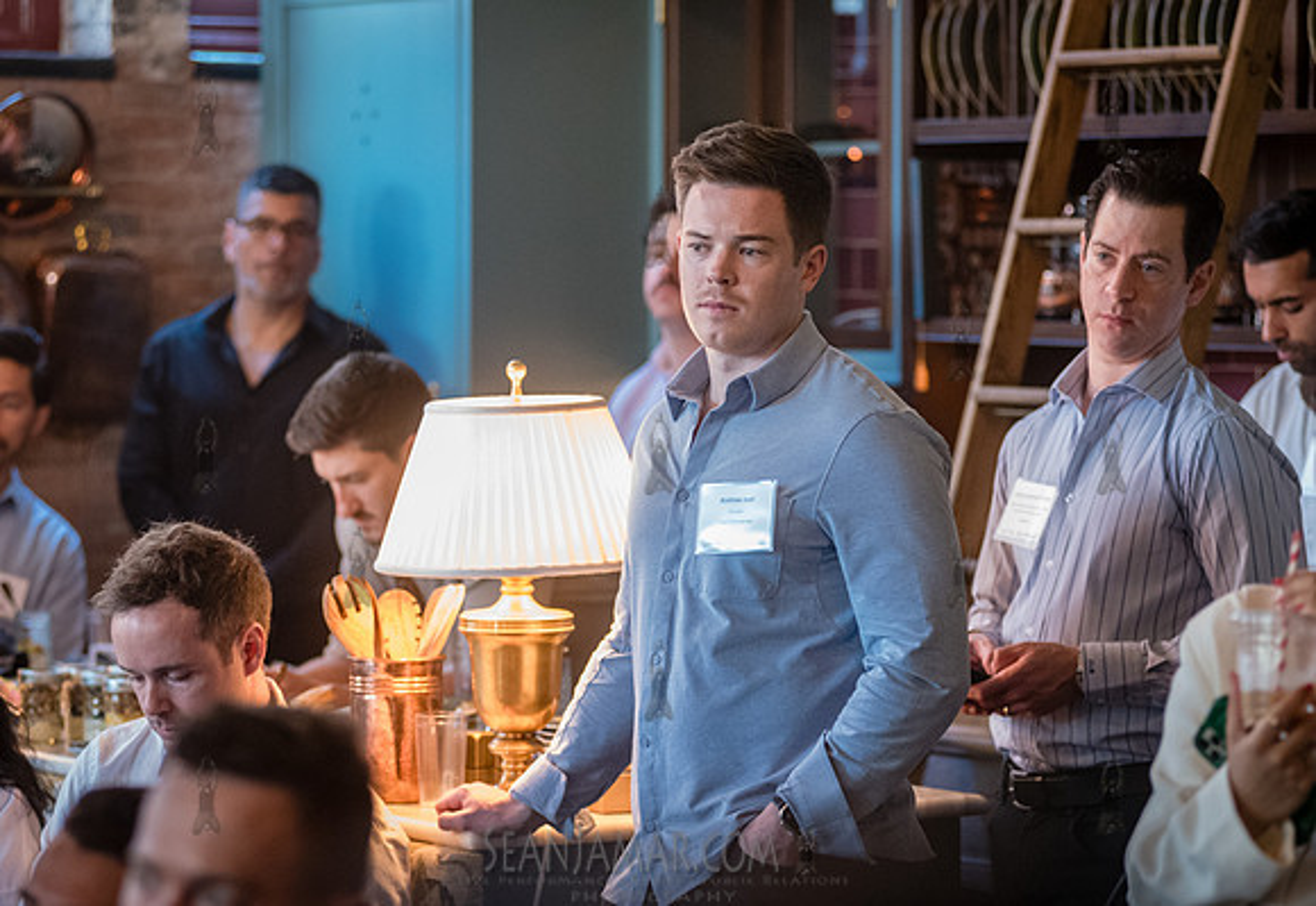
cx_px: 657
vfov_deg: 9.7
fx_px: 5334
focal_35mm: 144
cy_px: 501
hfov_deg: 14.1
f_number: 3.2
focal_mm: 120
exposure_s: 1/200
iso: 5000
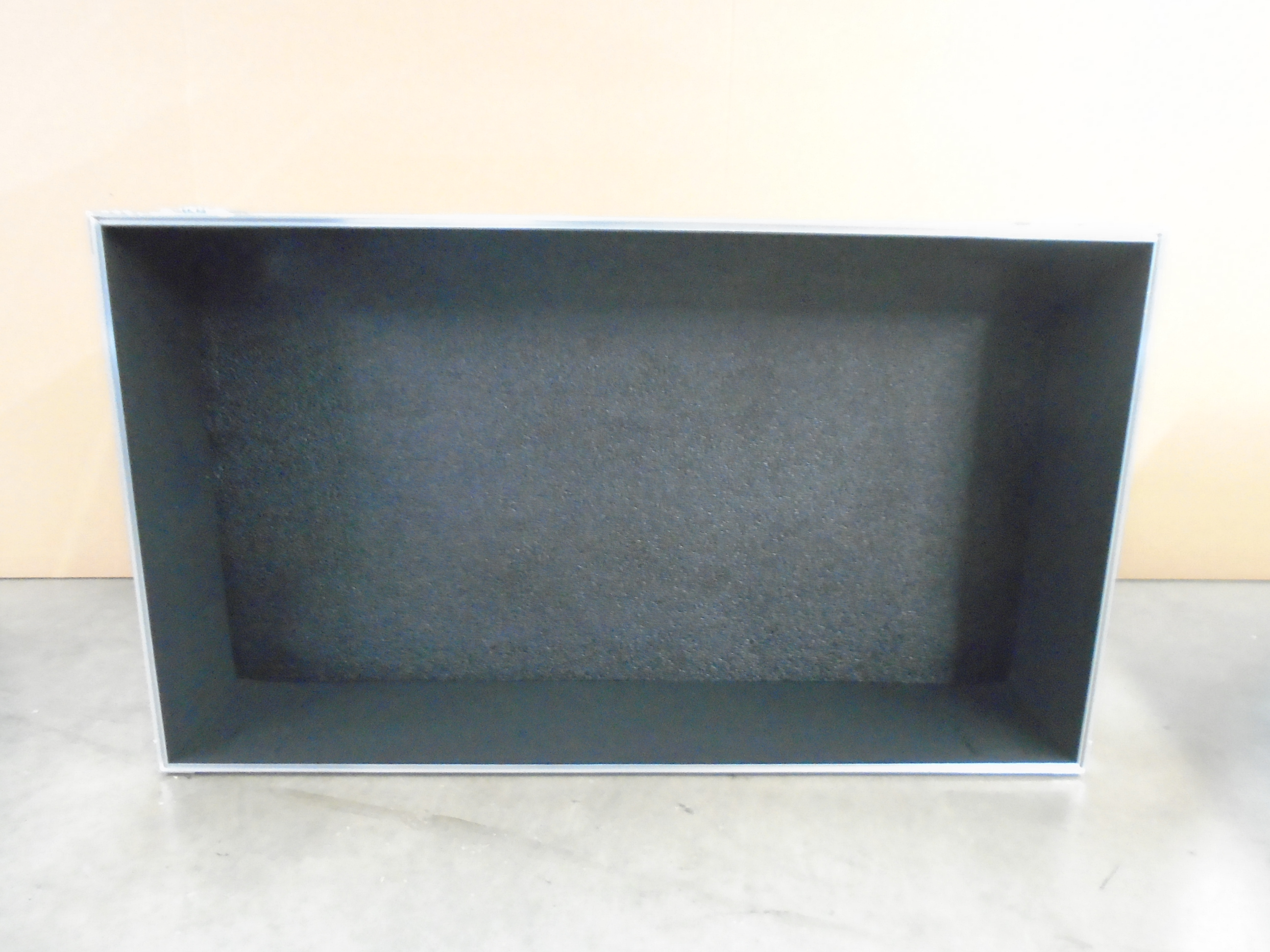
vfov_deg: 53.1
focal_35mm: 26
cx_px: 635
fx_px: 954
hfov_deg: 67.3
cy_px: 476
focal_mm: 4.6
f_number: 3.2
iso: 800
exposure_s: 1/4
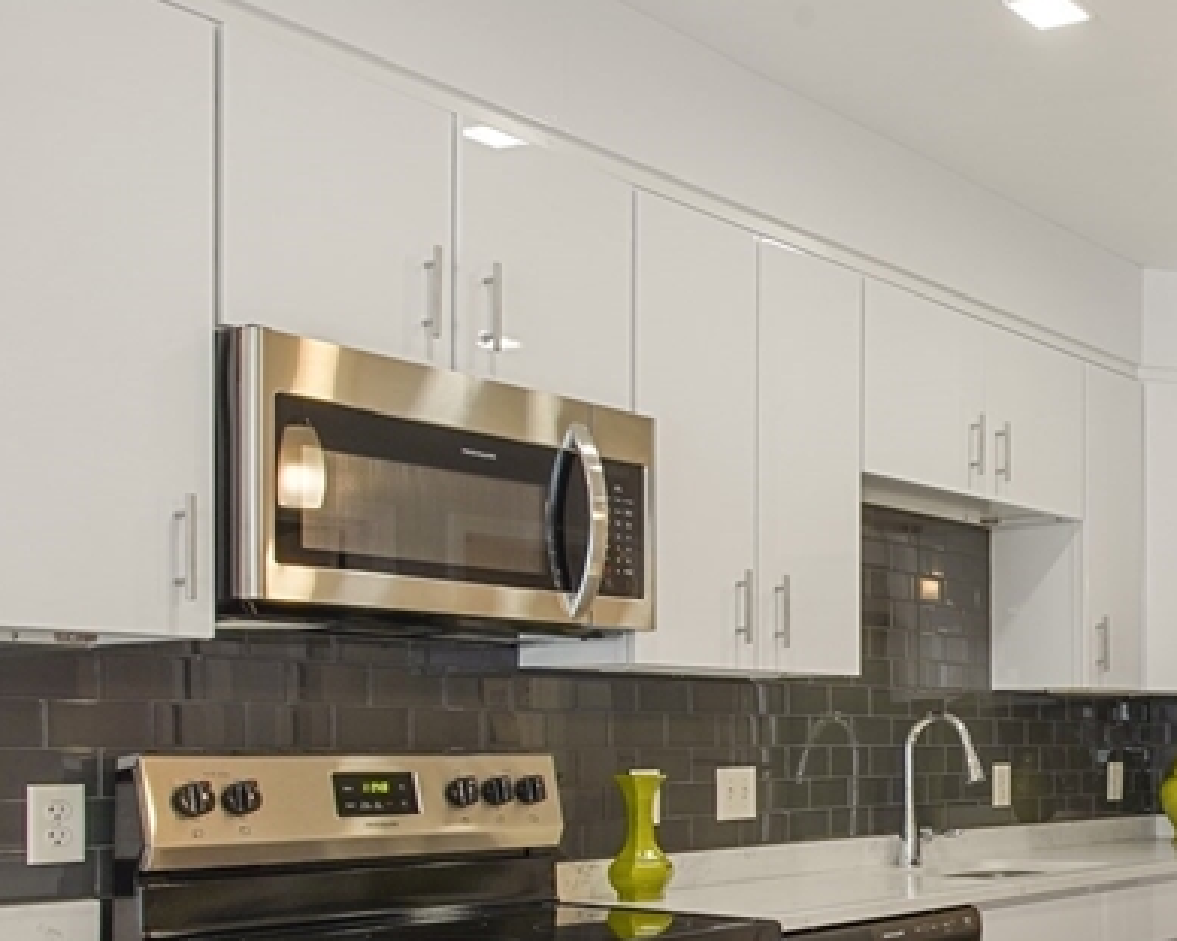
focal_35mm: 47
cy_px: 755
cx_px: 1325
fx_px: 1637
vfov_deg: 31.2
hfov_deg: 33.8
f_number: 11
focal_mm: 19
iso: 250
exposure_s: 1/3
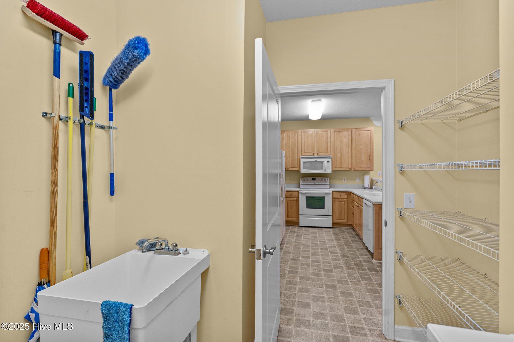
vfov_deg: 73.7
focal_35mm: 16
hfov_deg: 96.7
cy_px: 171
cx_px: 257
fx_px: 228
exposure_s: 1/8
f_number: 5.6
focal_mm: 16
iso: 400
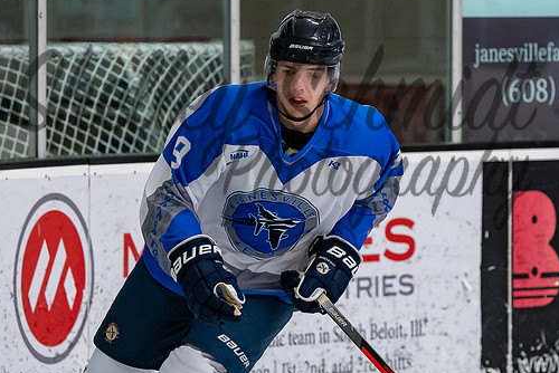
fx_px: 7178
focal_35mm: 462
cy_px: 81
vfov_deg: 3.0
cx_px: 289
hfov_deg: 4.5
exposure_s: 1/800
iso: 2000
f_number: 3.2
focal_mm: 160
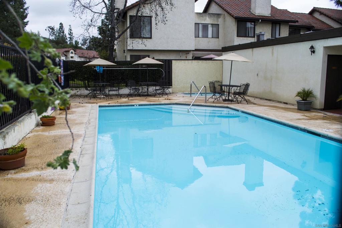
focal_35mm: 27
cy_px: 114
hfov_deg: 67.4
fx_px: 257
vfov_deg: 47.9
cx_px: 171
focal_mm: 18
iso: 100
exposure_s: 1/160
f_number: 6.3
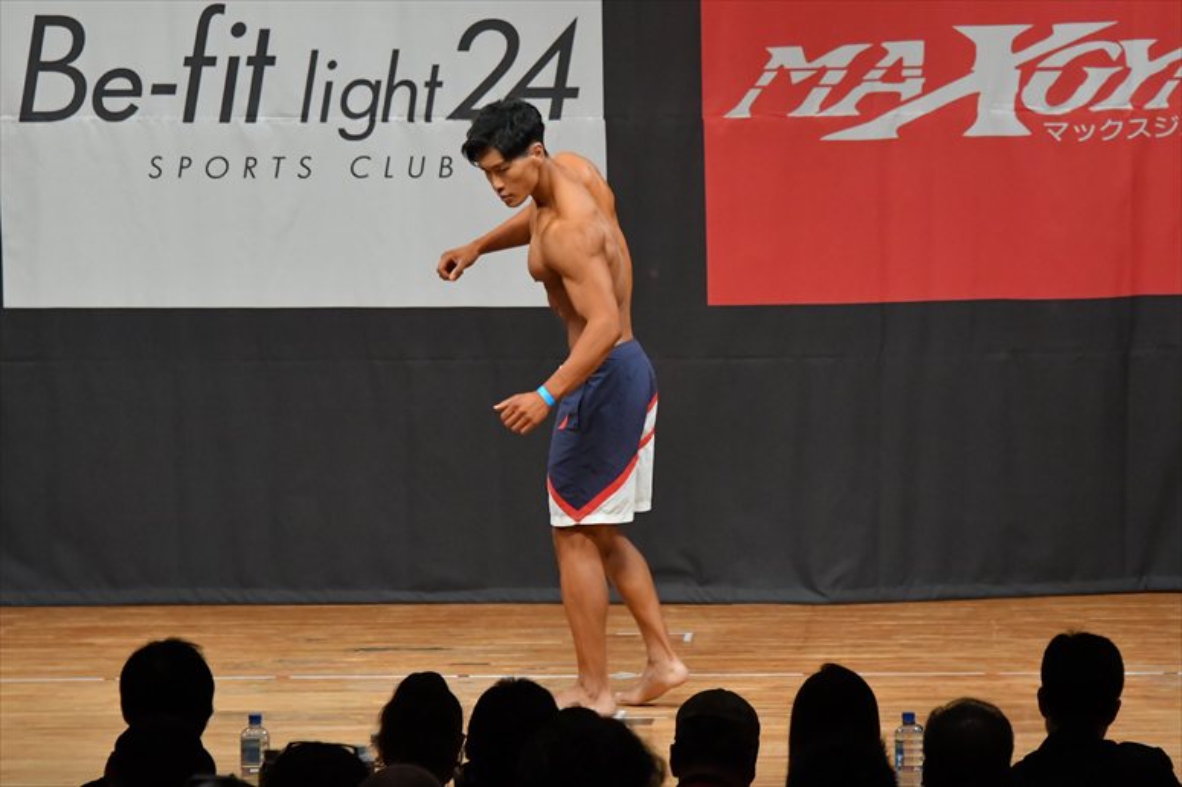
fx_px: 8369
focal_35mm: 255
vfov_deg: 5.4
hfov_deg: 8.1
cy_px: 394
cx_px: 591
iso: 6400
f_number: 5.6
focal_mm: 170
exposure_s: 1/400
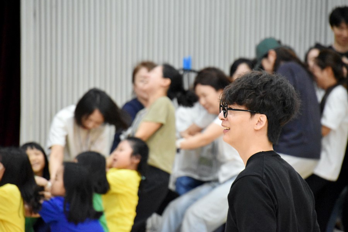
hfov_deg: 6.9
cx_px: 174
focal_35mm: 300
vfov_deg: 4.6
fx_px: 2900
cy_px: 116
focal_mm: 200
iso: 6400
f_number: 6.3
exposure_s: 1/125
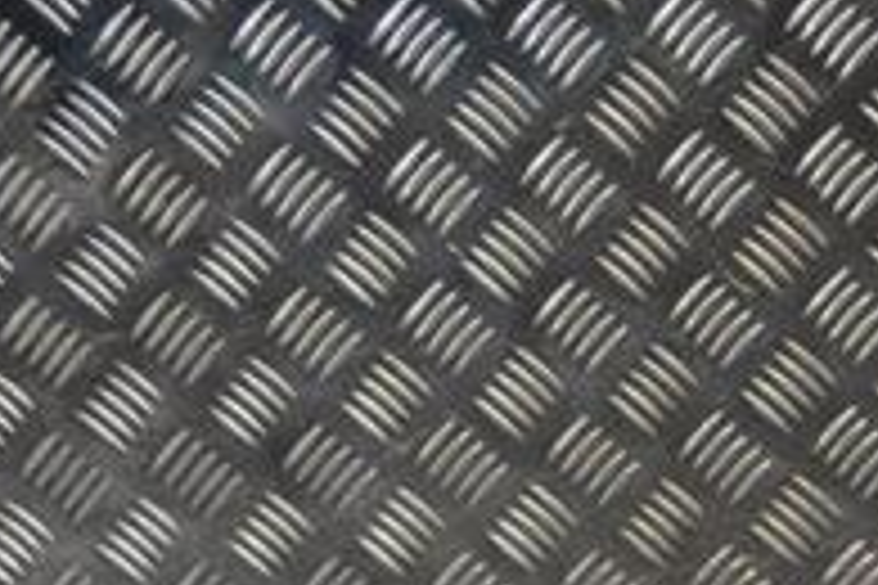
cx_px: 1076
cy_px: 864
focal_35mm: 120
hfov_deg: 16.3
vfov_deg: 11.0
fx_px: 2926
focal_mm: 26
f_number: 5.6
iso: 400
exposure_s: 1/125
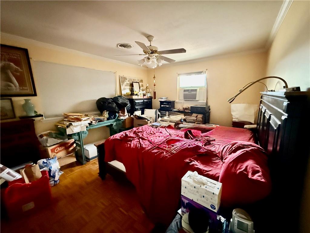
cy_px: 116
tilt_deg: -9.0
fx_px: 125
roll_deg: +1.4
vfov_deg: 85.7
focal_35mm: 14
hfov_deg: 102.1
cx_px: 155
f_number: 2.2
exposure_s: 1/40
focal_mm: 2.22
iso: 1250
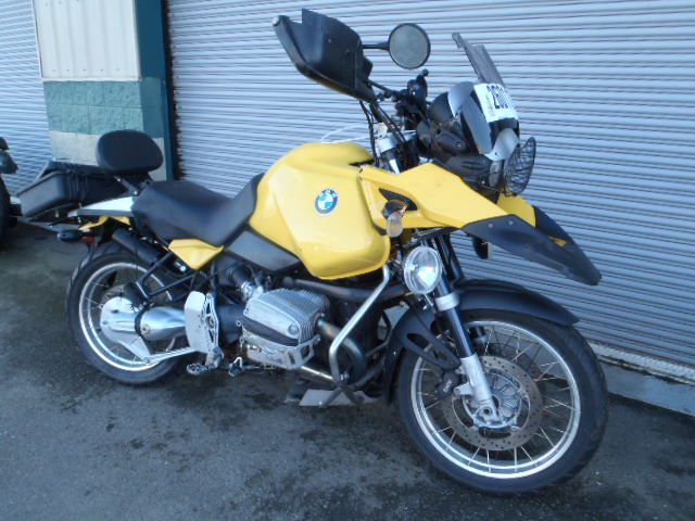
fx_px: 562
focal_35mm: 28
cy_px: 260
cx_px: 348
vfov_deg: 49.7
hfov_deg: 63.4
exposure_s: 1/60
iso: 80
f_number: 4.5
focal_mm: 5
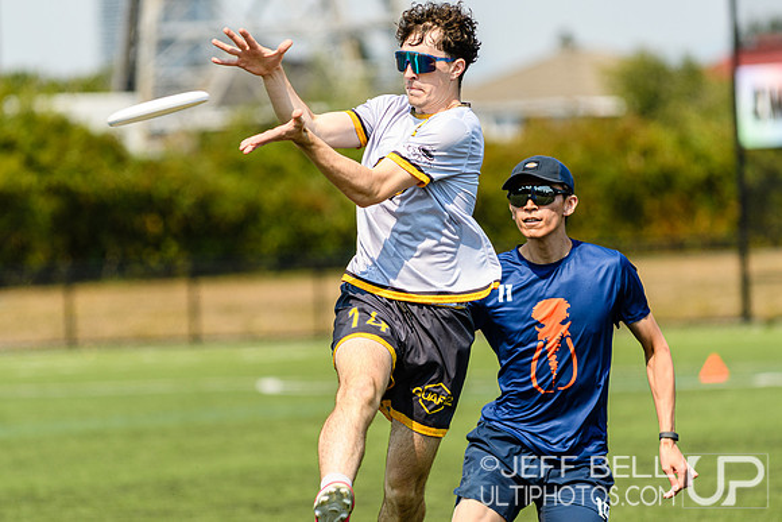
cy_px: 261
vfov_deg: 4.6
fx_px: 6518
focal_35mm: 300
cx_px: 391
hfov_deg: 6.9
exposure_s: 1/1000
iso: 100
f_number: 3.2
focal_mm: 200
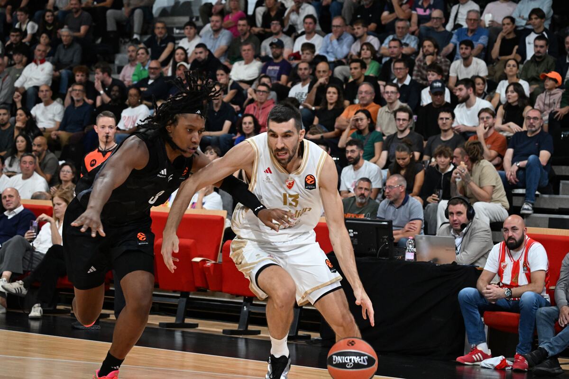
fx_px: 1580
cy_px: 190
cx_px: 284
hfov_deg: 20.4
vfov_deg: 13.7
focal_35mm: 100
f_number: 5.6
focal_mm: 100
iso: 6400
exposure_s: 1/800
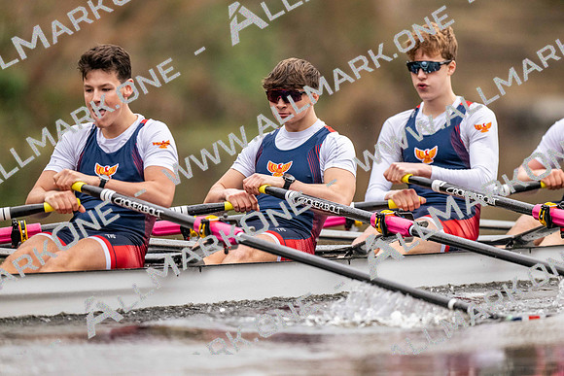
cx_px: 282
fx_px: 9402
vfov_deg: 2.3
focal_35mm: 600
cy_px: 188
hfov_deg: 3.4
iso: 3200
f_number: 4
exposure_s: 1/2500
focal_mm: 600
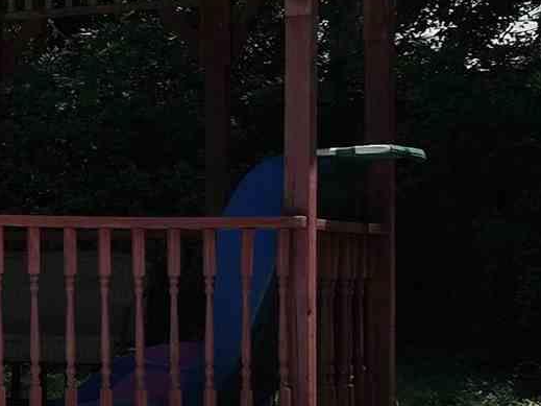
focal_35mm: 142
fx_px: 2219
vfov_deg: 10.4
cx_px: -754
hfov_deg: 11.5
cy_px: 238
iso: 150
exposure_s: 1/4000
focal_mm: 12.29
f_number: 2.8
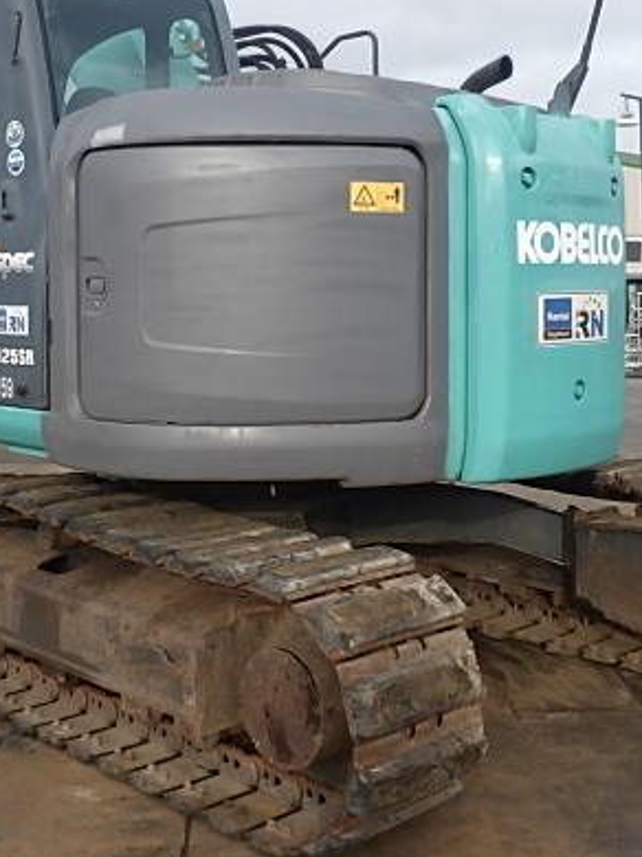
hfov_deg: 31.4
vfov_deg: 41.1
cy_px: 358
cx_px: 273
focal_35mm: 46
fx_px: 1139
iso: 125
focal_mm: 5
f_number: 4.2
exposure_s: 1/320
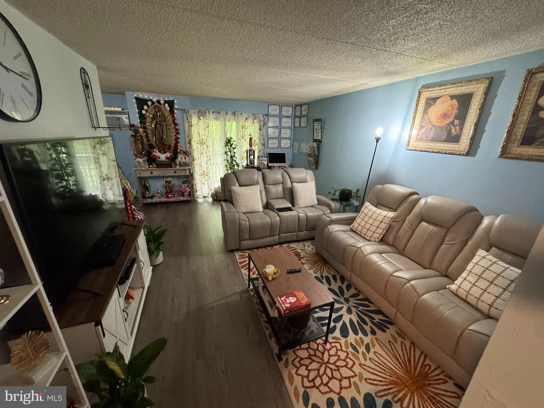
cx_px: 272
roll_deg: -2.3
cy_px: 204
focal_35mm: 14
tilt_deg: -18.9
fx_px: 220
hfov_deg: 102.1
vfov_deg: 85.7
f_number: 2.2
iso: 1000
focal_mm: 2.22
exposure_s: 1/60
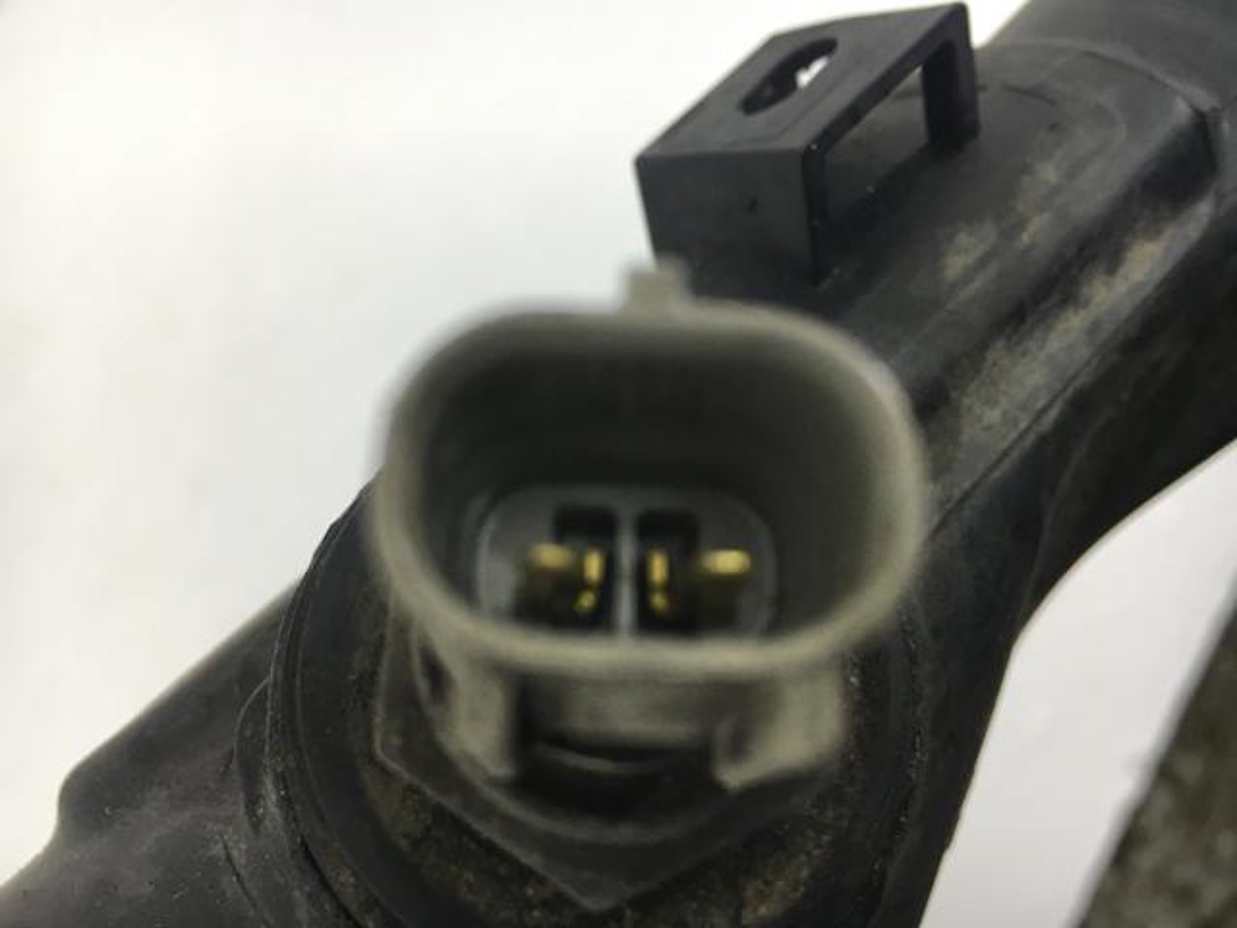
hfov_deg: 61.7
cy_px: 464
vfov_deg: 48.2
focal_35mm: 29
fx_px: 1036
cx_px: 618
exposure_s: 1/33
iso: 25
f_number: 2.2
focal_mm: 4.15
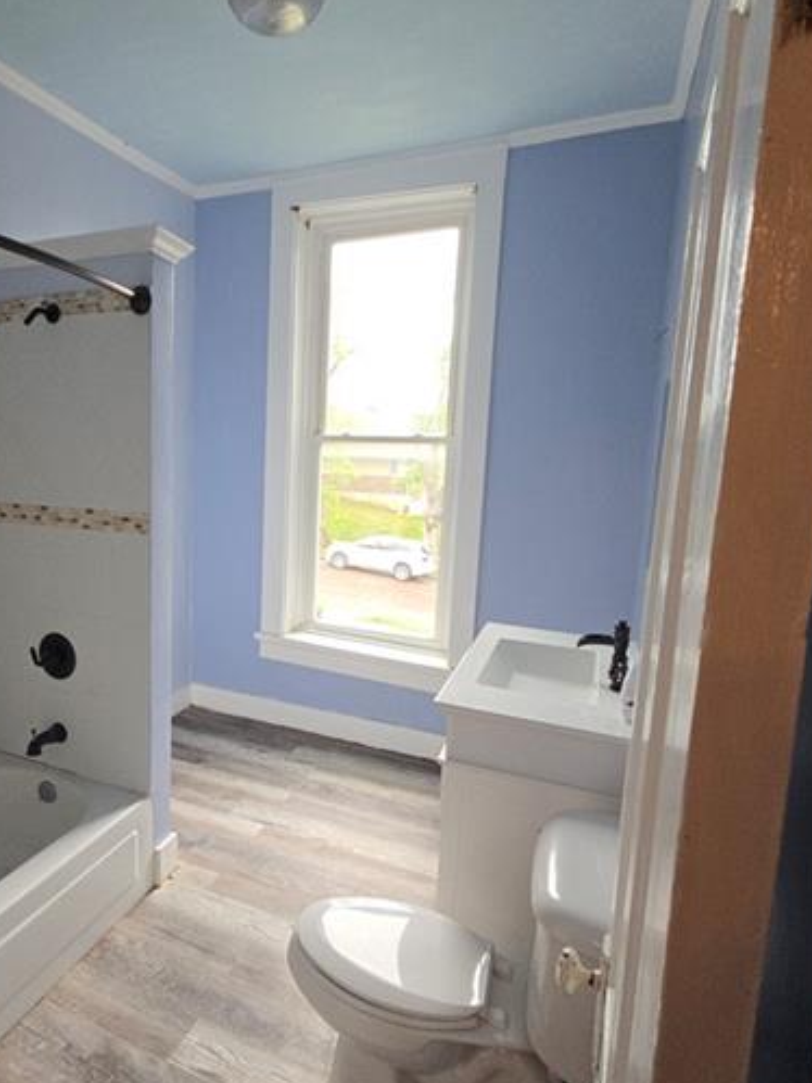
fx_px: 626
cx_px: 250
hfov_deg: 63.7
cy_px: 543
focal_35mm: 20
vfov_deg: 81.8
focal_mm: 2.2
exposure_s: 1/60
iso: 64
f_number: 2.2
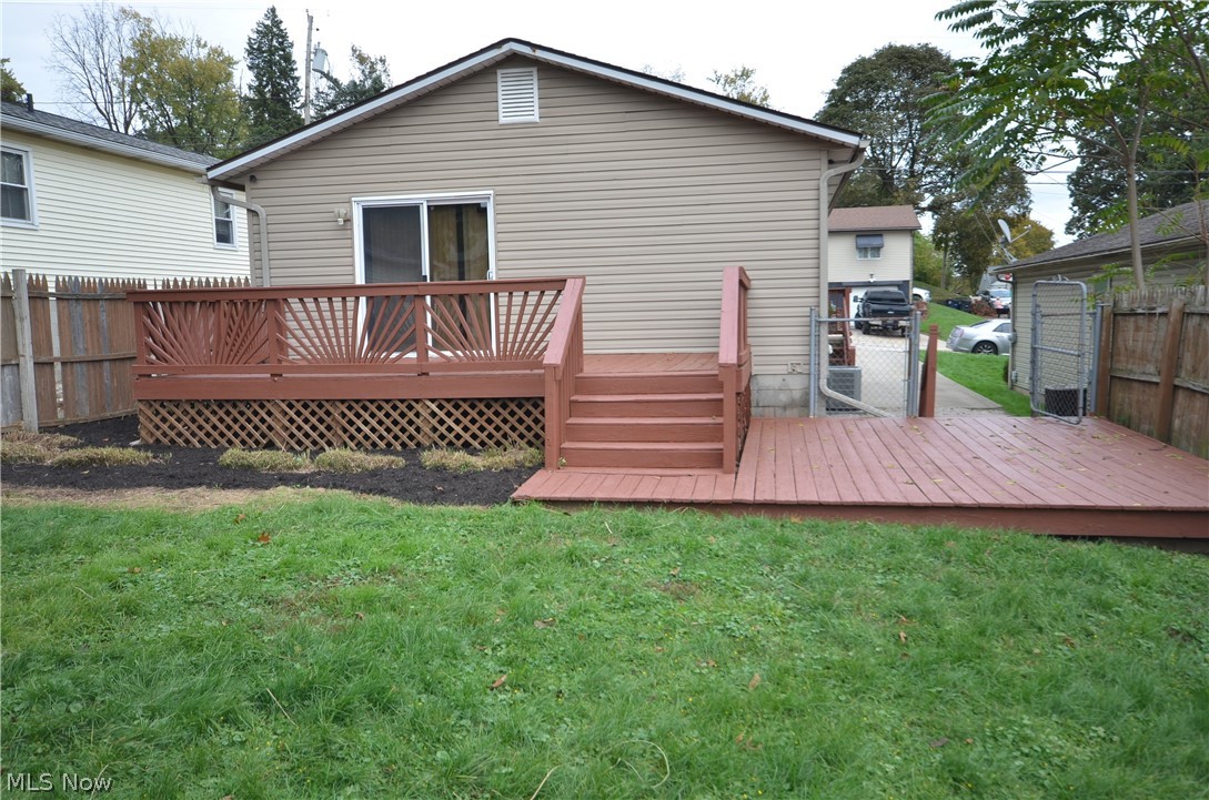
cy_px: 400
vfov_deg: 43.4
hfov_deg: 62.0
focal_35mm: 30
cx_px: 604
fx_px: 1005
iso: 220
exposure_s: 1/125
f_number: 5.6
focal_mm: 20
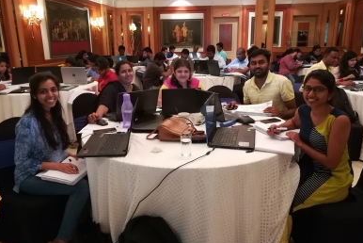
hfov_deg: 65.4
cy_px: 118
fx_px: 283
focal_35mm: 28
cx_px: 185
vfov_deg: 46.5
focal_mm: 3.83
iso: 500
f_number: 2.2
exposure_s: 1/14.3
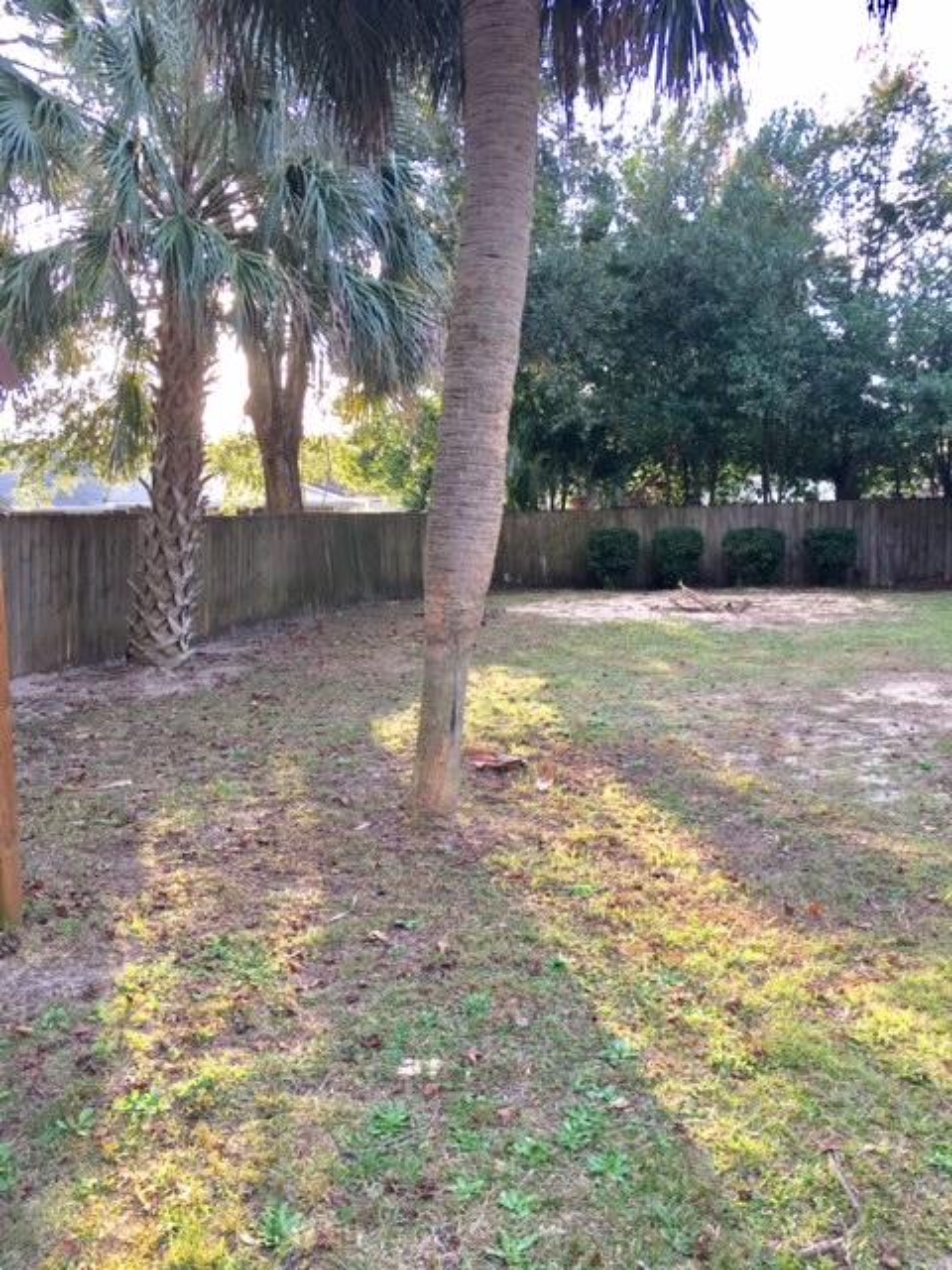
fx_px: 1063
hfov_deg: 48.2
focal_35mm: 29
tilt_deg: -5.2
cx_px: 476
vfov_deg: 61.7
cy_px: 635
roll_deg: -0.9
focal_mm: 4.15
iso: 40
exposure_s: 1/100
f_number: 2.2
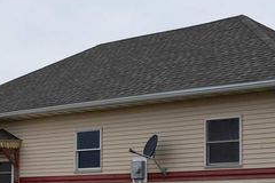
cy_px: 157
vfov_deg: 14.0
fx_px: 741
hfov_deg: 20.9
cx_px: 186
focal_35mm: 97
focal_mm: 31
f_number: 10
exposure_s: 1/320
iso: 400
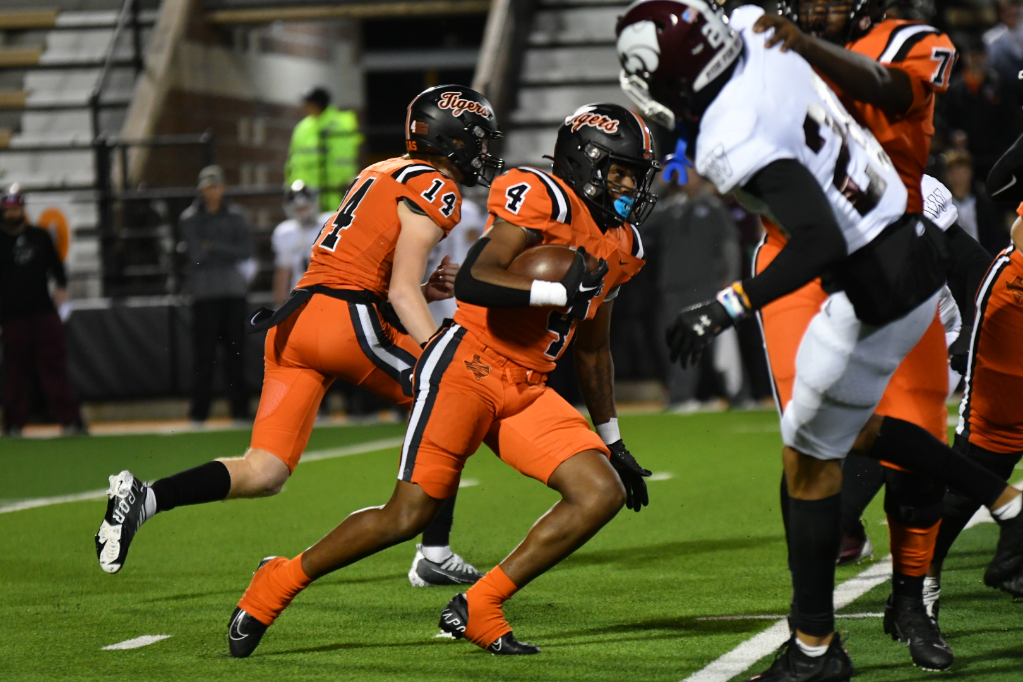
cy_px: 341
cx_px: 512
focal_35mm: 262
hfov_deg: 7.8
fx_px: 7459
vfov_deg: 5.2
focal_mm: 175
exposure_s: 1/800
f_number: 2.8
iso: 2500
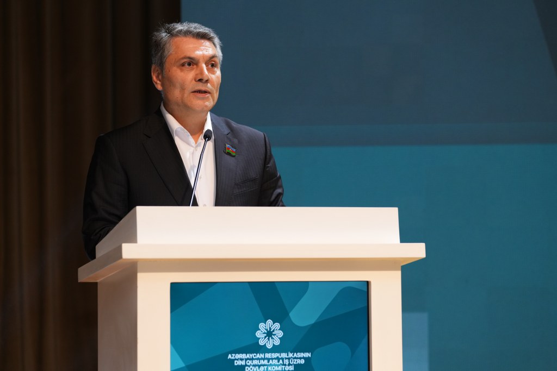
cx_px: 278
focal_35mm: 132
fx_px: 2042
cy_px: 186
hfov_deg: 15.5
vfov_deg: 10.4
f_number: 4
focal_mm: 132
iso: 1250
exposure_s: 1/160
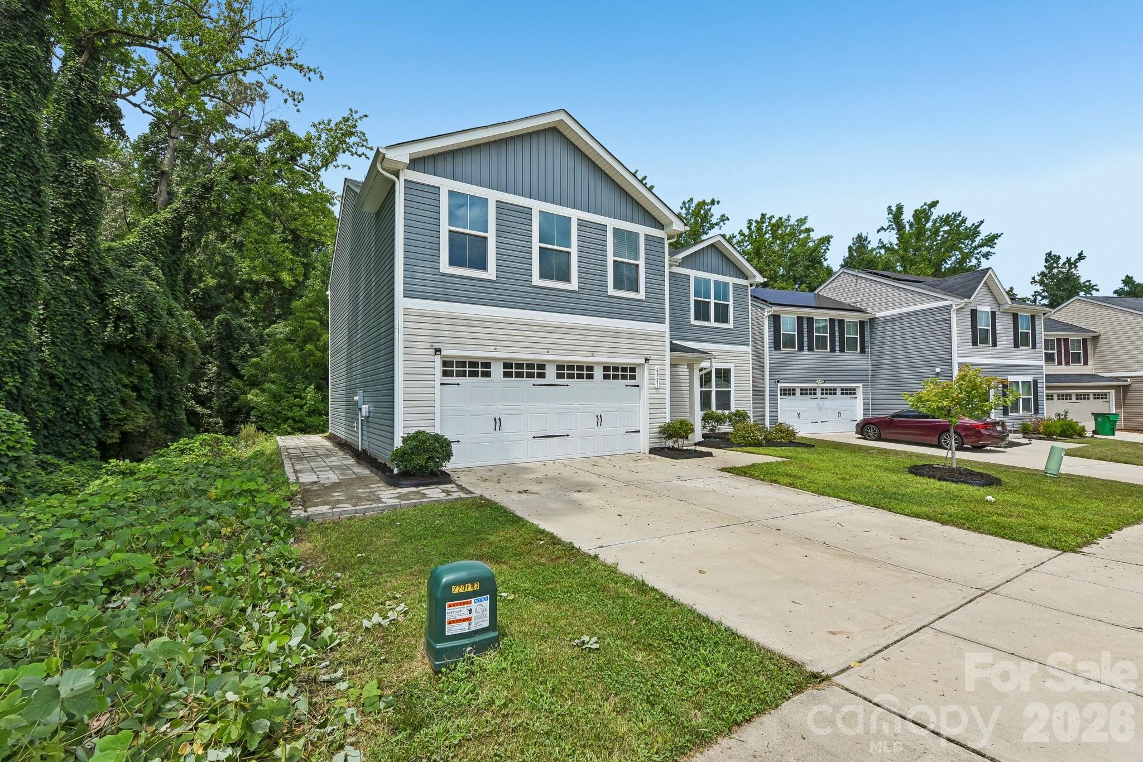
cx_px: 572
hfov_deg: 100.4
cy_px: 381
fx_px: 476
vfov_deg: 77.3
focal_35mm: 15
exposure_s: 1/400
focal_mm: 15
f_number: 11
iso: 200
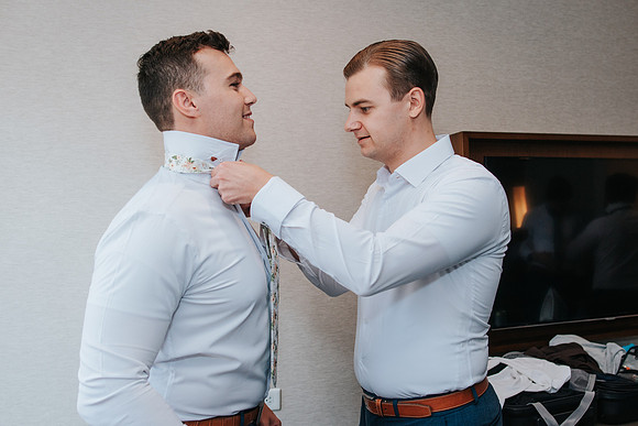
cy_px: 213
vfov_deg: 43.6
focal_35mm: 30
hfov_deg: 61.9
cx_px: 319
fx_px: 532
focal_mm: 20
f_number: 2.8
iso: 400
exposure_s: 1/250
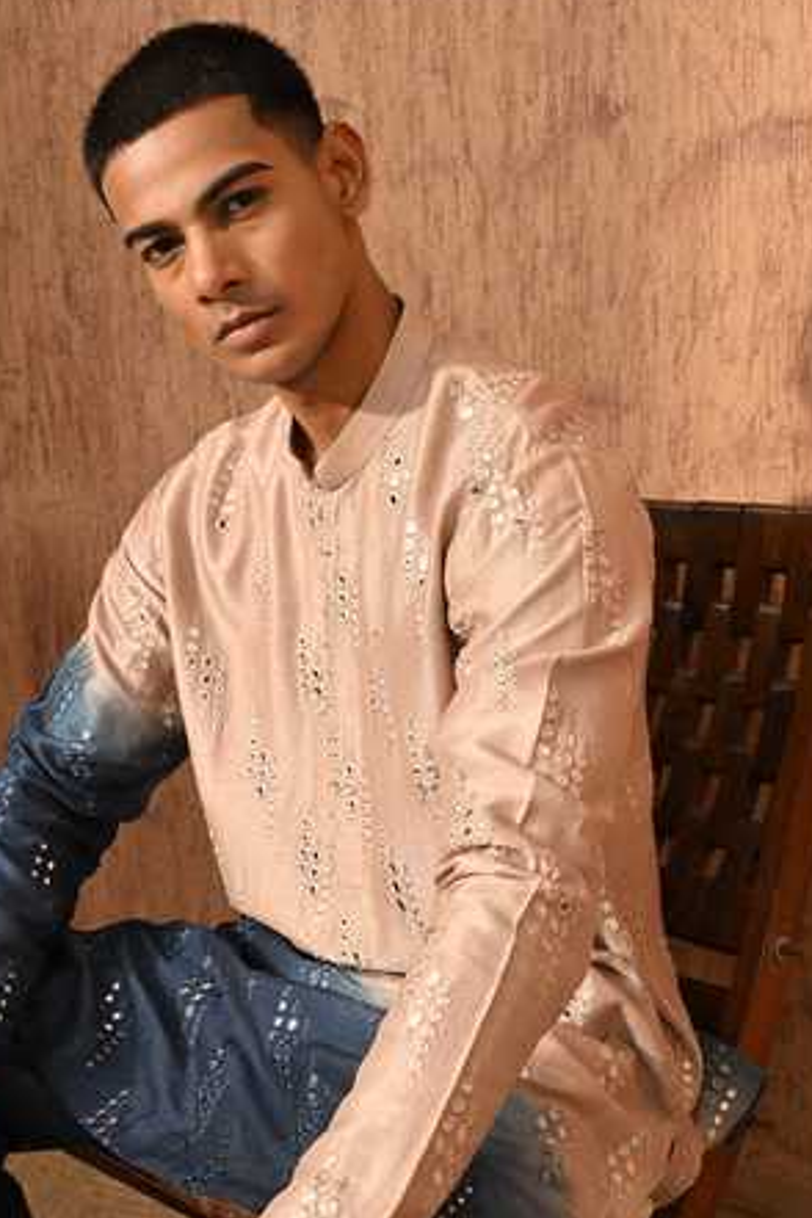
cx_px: 359
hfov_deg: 30.5
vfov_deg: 44.4
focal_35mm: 44
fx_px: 1489
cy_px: 686
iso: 250
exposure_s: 1/100
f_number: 7.1
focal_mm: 37
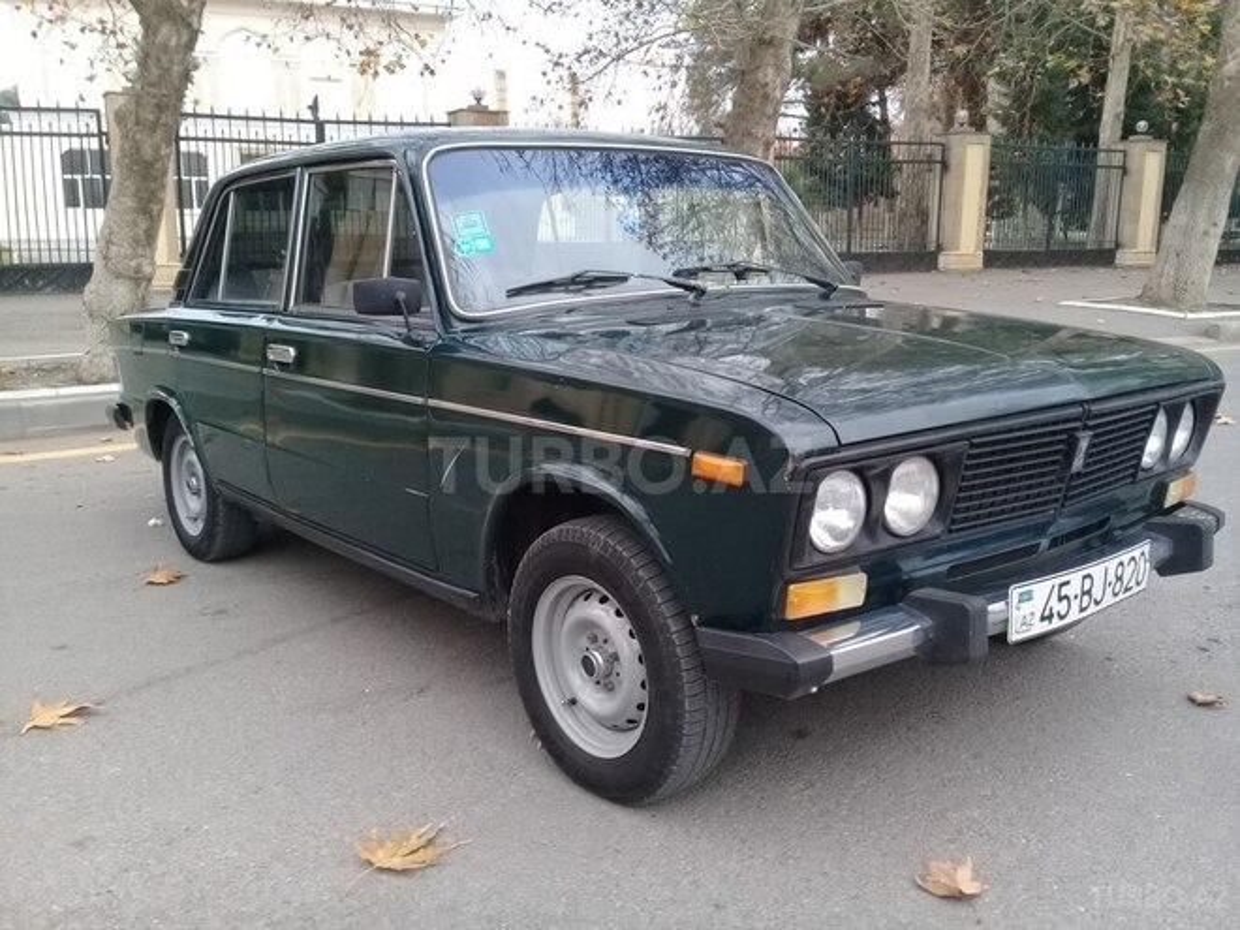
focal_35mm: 31
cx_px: 620
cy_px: 465
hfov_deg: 58.4
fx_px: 1110
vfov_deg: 45.4
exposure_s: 1/33
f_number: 2.2
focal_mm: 3.3
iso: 100
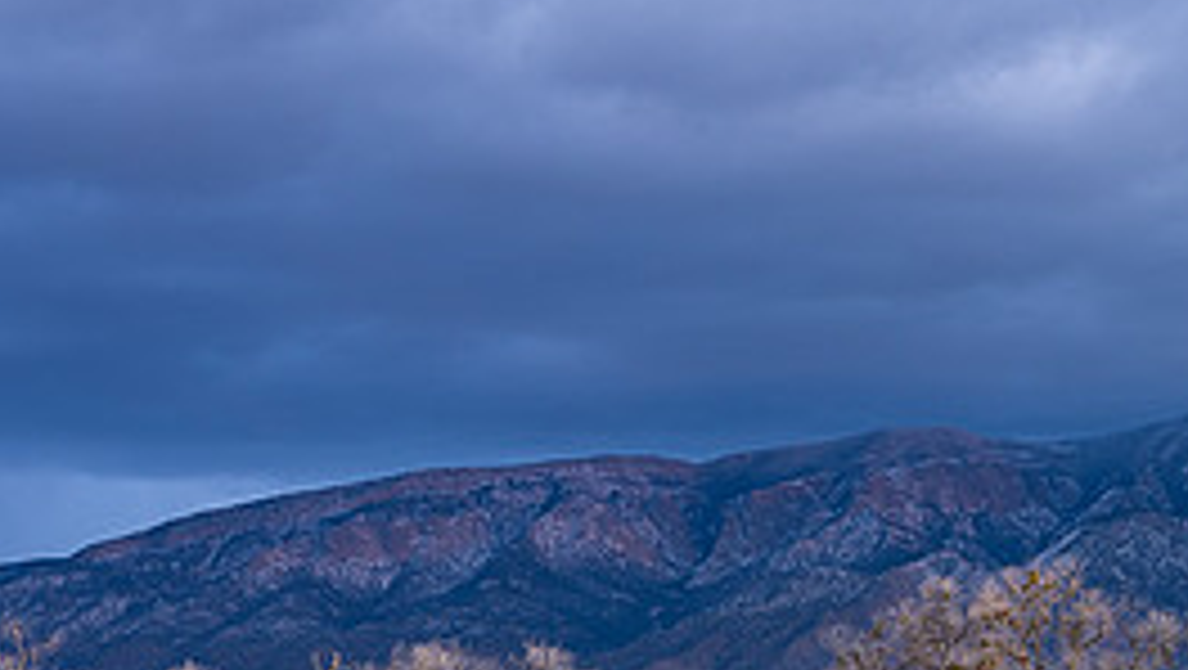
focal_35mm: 108
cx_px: 1156
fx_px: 3405
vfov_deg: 11.2
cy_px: 508
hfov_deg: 19.3
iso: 100
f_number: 22
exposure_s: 6
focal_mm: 47
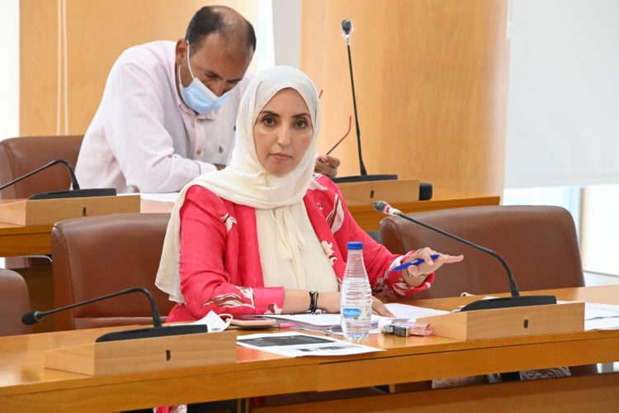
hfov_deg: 10.5
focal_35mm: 195
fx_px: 3353
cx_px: 310
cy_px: 206
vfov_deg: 7.0
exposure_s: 1/160
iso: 12800
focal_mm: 195
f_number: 11
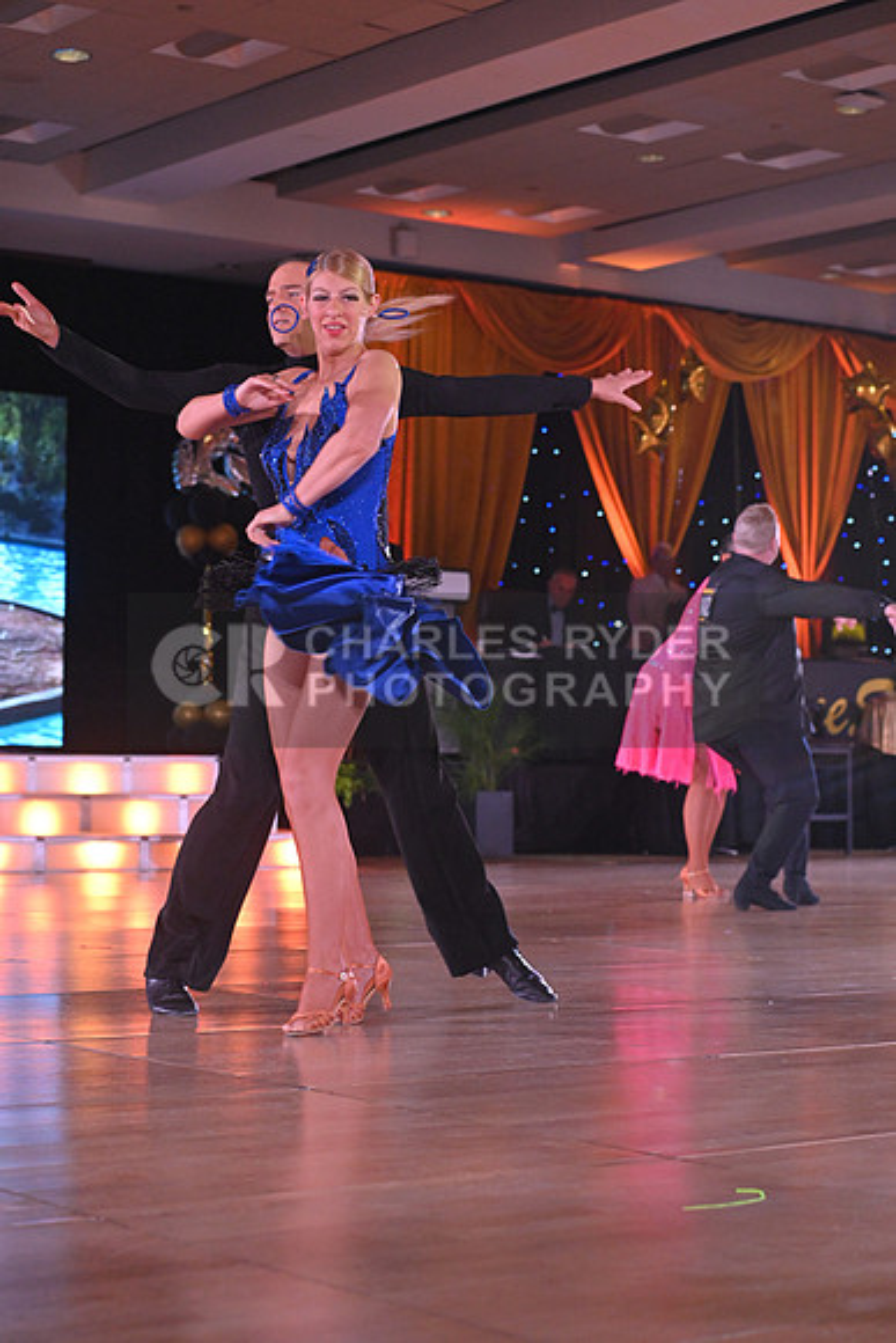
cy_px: 672
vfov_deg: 28.8
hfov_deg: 19.5
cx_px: 448
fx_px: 2612
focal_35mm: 70
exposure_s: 1/400
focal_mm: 70
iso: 3200
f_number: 5
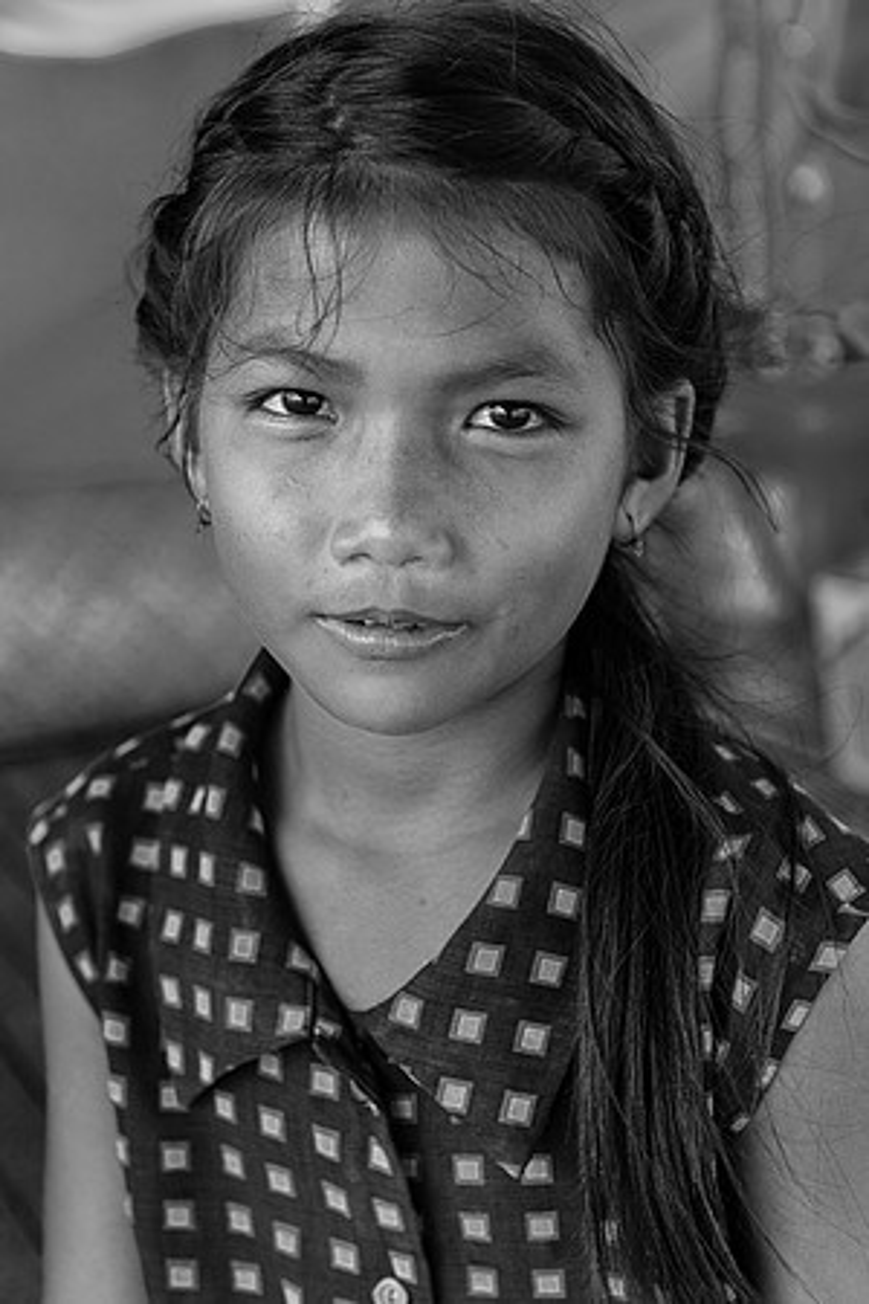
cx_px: 434
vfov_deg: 32.4
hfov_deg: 21.9
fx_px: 2245
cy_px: 652
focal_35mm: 62
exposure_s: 1/500
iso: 400
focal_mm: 62
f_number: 4
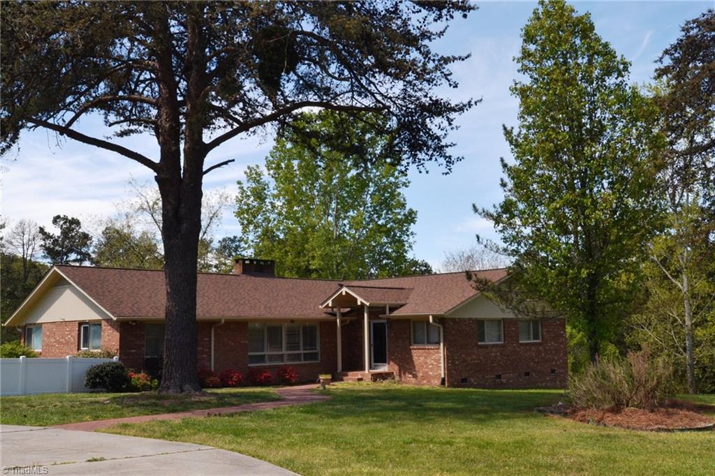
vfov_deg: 36.8
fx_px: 715
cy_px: 238
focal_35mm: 36
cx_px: 358
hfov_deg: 53.1
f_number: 22
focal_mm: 24
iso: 800
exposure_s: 1/200
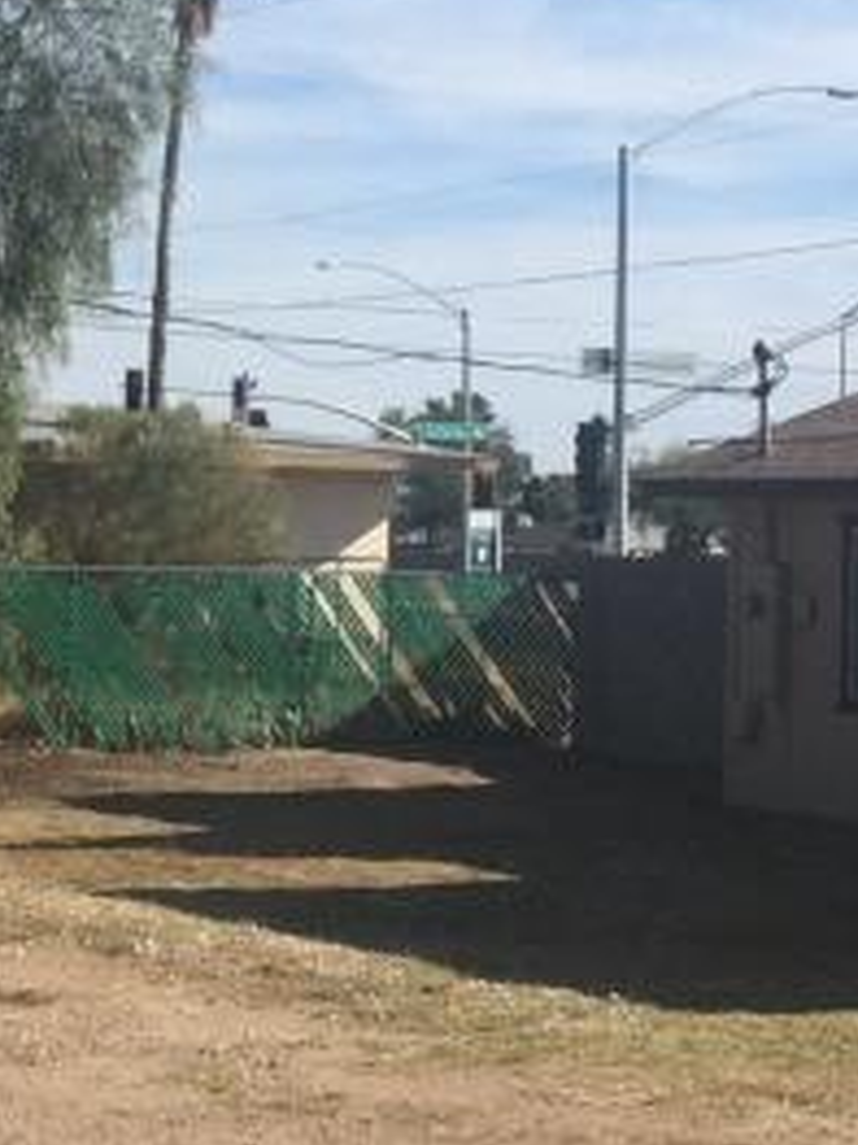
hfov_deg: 12.8
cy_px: 422
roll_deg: -0.6
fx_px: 3737
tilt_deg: +0.3
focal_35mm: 113
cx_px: -113
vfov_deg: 17.4
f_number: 2.2
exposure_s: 1/2475
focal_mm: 4.15
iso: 32
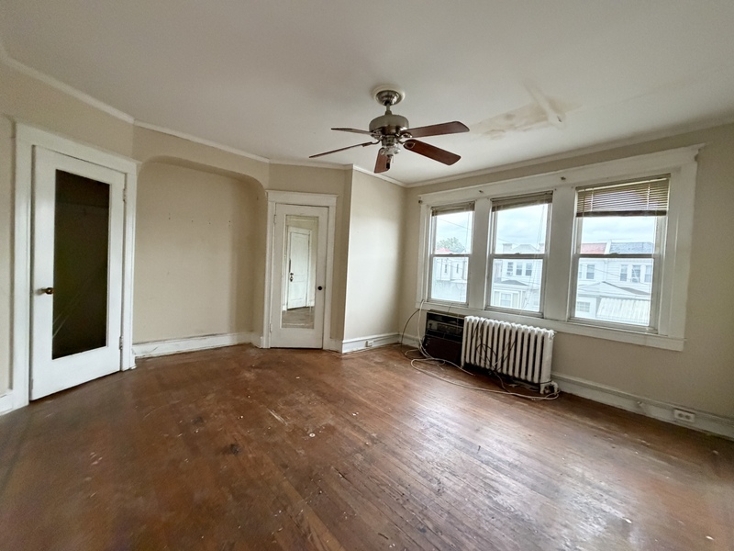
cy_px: 276
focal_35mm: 14
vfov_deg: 85.7
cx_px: 367
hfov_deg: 102.1
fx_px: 297
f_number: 2.2
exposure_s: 1/60
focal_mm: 2.22
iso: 800
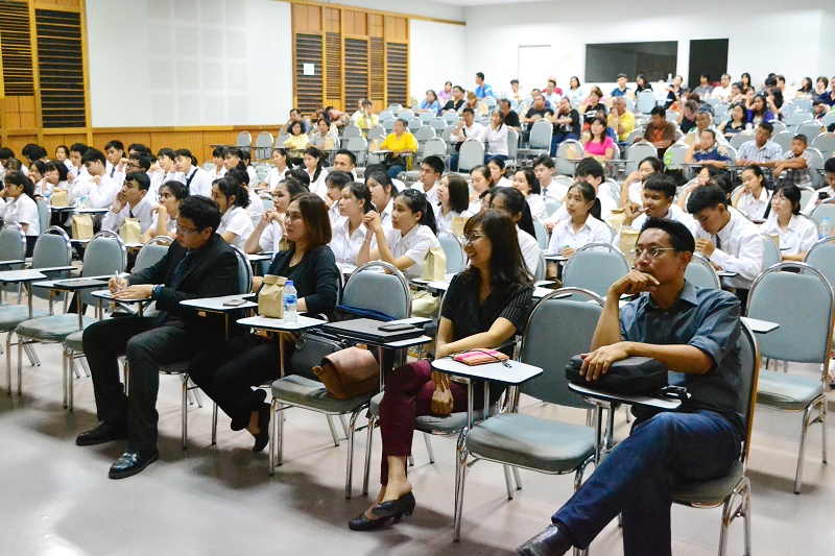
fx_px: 904
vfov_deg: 34.2
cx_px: 418
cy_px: 278
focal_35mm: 39
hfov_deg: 49.6
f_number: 4.5
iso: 6400
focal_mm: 26
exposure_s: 1/80
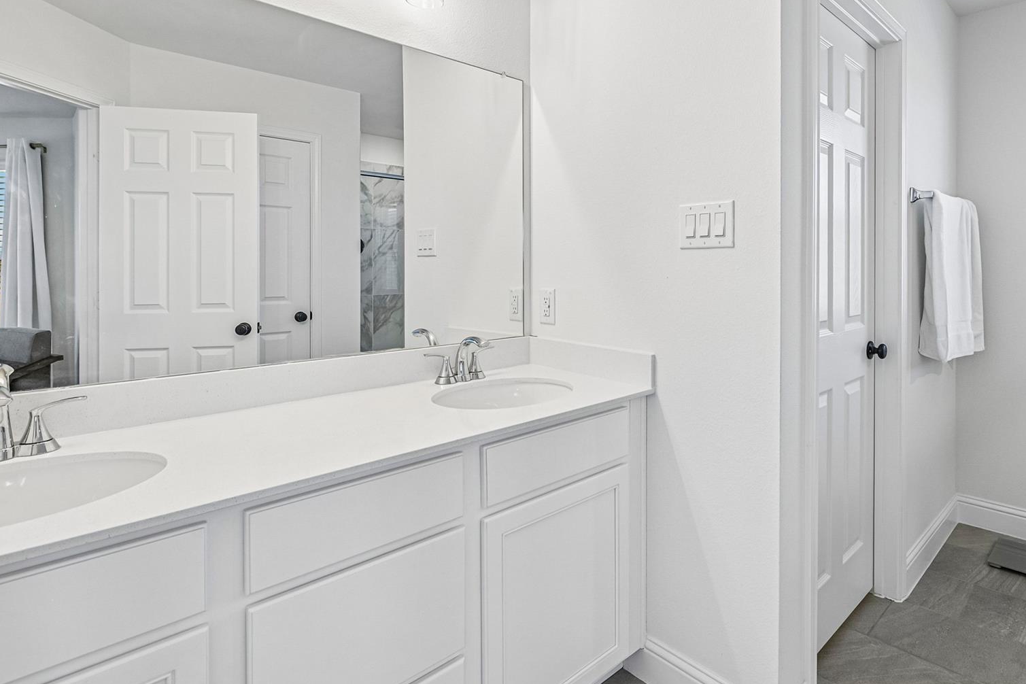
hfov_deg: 86.1
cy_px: 263
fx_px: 541
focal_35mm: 19
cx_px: 604
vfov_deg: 63.8
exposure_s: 1/80
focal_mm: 14
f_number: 8
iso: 400
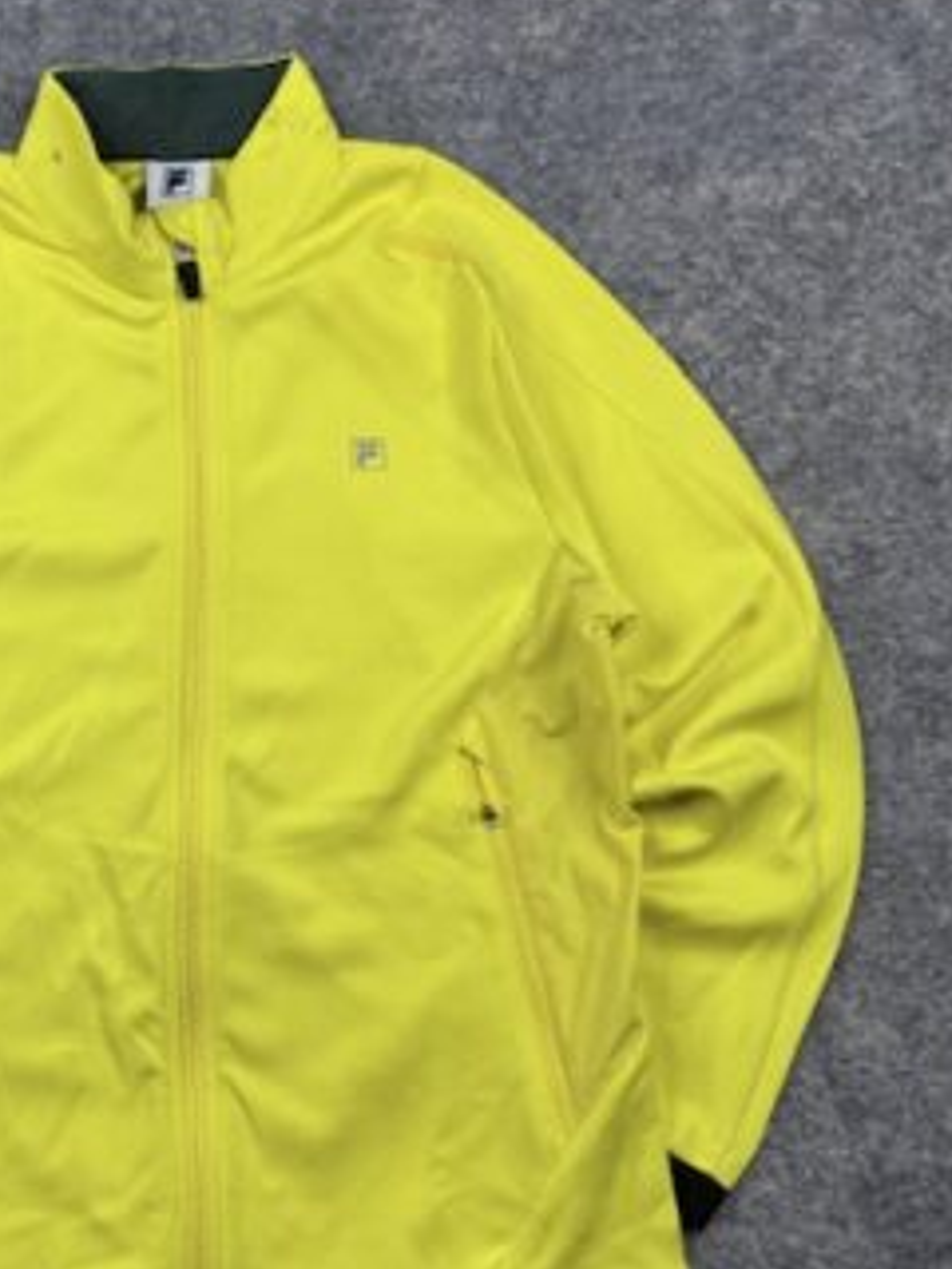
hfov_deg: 34.9
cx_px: 198
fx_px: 1467
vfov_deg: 46.8
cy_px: 684
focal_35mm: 40
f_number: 1.78
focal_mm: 6.76
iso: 80
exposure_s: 1/410
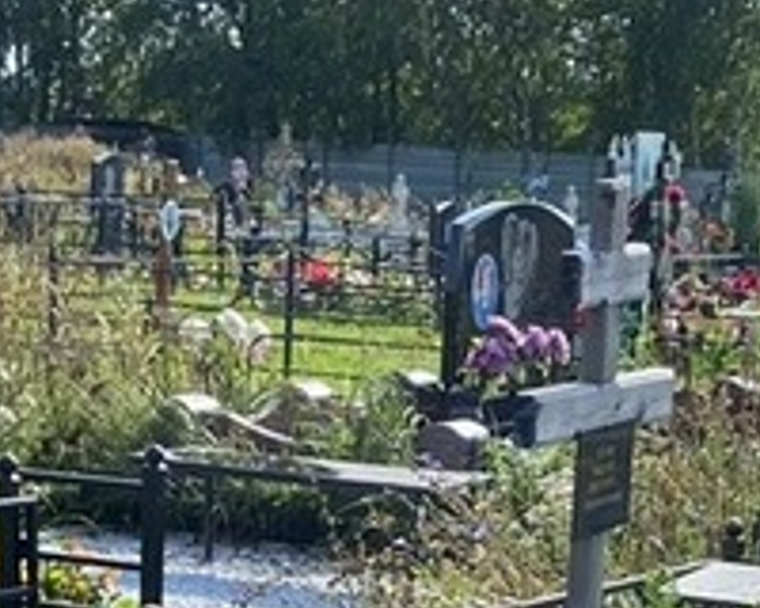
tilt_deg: -20.0
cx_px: 448
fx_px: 2924
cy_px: 1060
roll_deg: -0.7
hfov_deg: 14.8
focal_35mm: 130
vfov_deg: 11.1
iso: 32
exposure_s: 1/1170
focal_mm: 4.25
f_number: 1.8
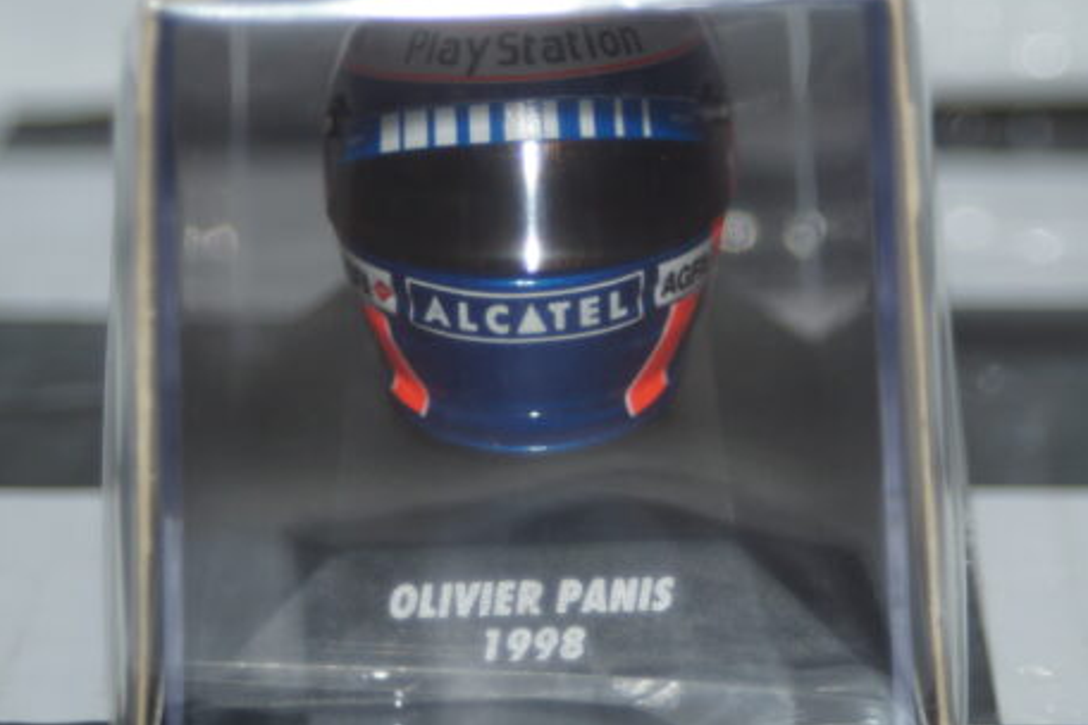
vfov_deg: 8.7
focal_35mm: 158
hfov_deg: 13.0
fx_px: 4775
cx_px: 594
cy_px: 427
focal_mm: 80
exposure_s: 1/60
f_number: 5.6
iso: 200
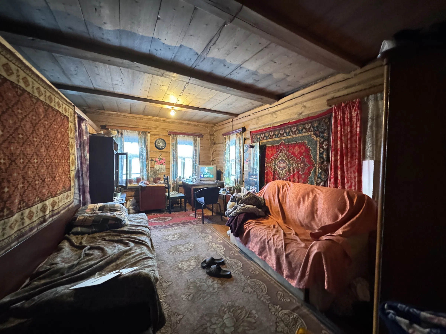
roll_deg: -0.6
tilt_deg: -4.1
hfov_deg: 102.1
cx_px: 223
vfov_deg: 85.7
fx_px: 180
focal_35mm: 14
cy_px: 167
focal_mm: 2.22
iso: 1250
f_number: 2.2
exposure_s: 1/25
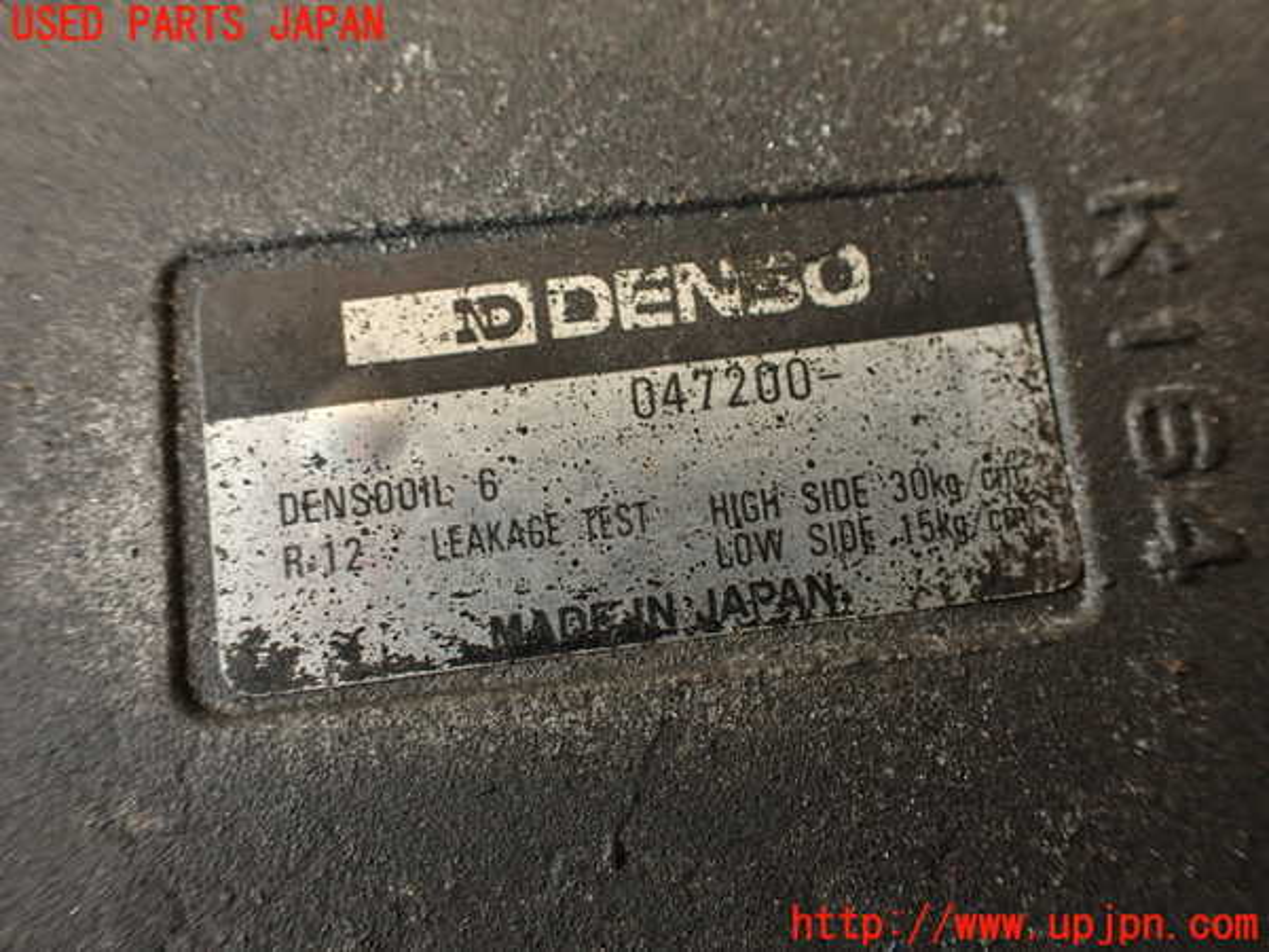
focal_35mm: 30
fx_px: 1100
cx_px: 634
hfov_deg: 60.0
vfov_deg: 46.8
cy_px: 476
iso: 200
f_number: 2.3
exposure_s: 1/50
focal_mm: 5.4
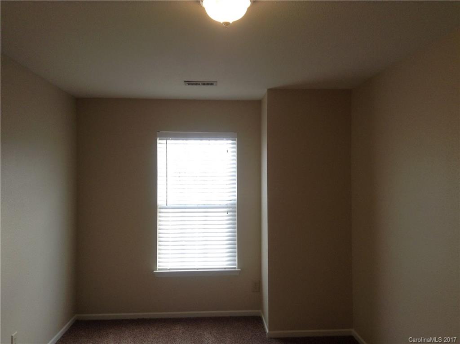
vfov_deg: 42.8
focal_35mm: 33
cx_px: 230
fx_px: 438
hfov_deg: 55.4
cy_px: 172
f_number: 2.4
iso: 32
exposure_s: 1/40
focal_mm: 3.3
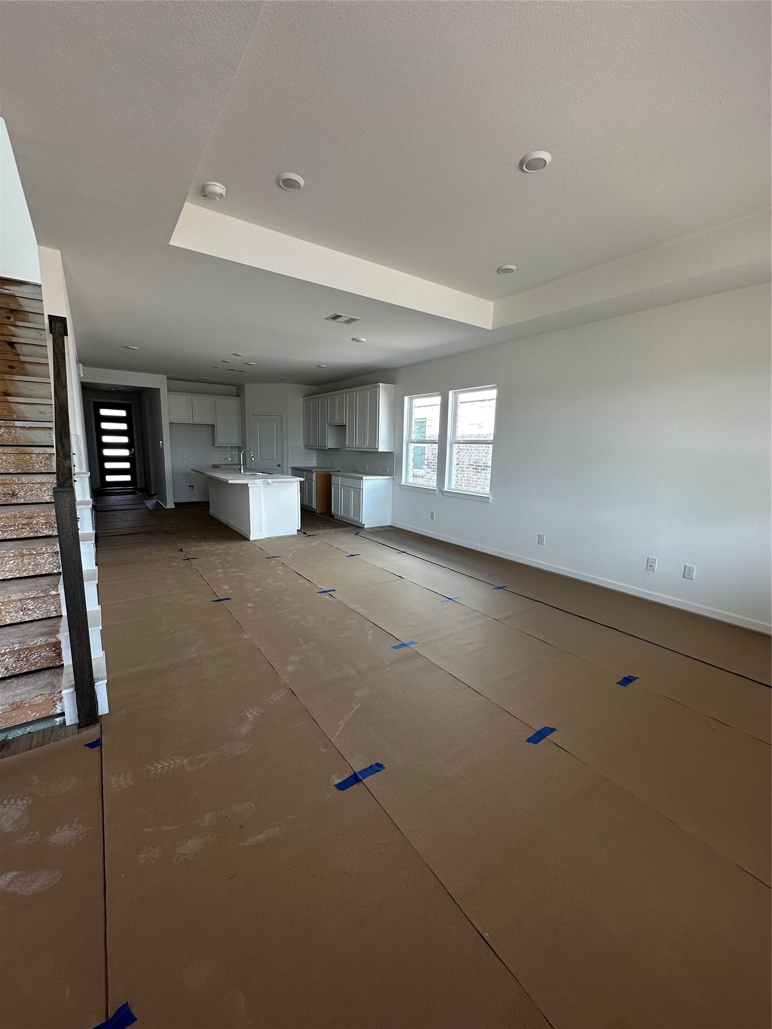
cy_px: 514
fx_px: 416
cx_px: 386
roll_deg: -2.3
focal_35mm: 14
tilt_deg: -9.0
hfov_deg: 85.7
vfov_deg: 102.1
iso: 64
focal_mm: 2.22
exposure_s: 1/99
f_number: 2.2
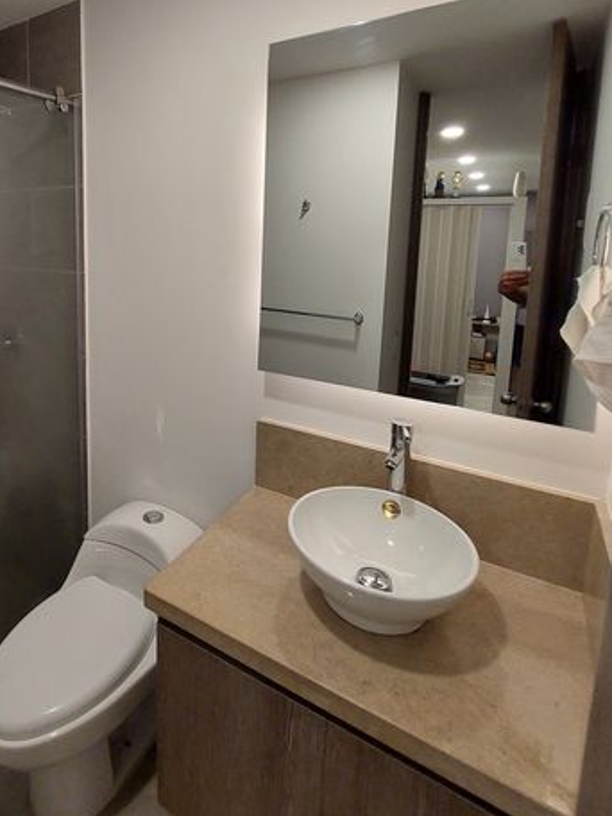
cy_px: 298
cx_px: 186
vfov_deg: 82.8
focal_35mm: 19
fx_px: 448
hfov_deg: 66.1
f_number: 2.2
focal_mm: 1.74
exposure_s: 1/60
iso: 320
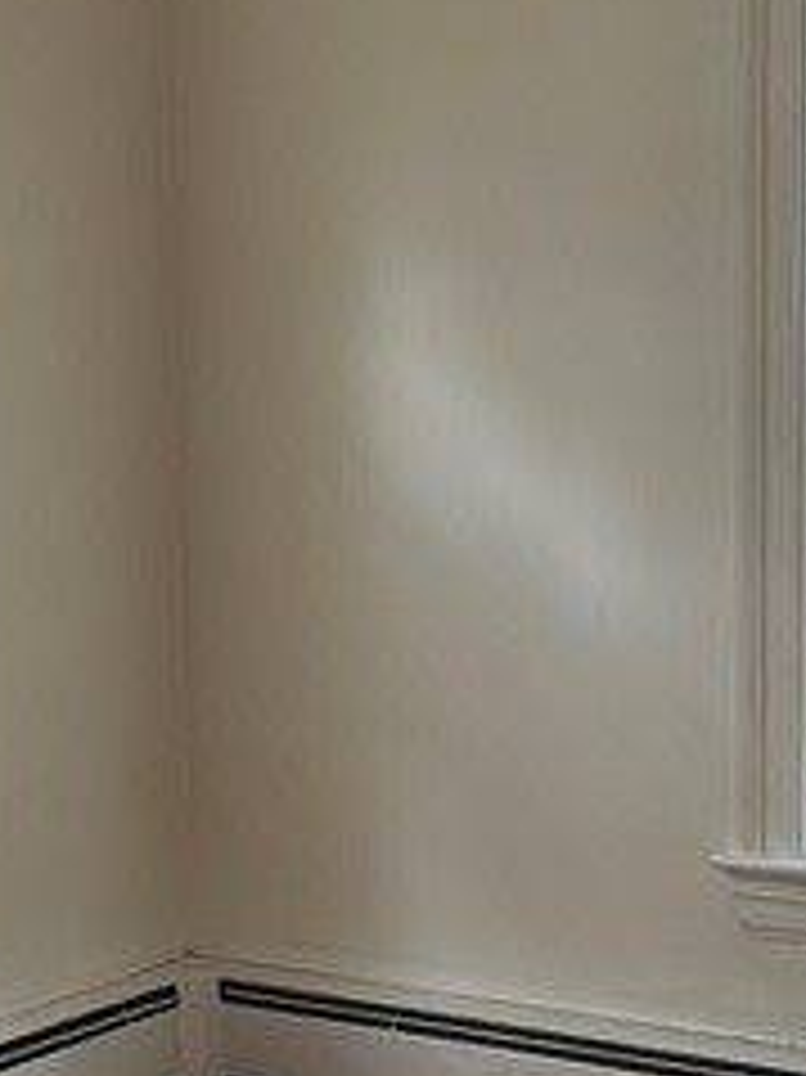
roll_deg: +0.6
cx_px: 590
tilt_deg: -9.4
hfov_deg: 14.3
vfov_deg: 19.0
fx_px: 3201
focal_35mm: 103
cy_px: 689
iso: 160
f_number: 1.78
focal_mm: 6.76
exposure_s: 1/60
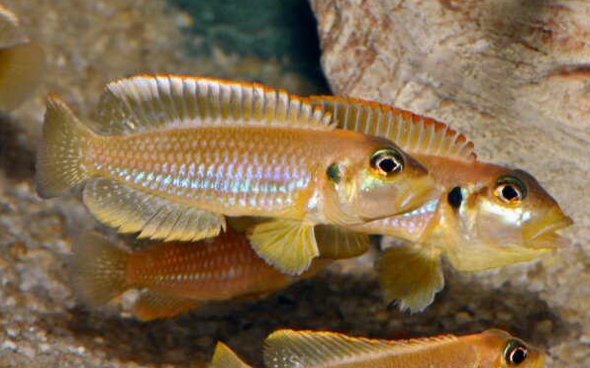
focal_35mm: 162
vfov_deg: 8.1
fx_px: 2596
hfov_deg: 13.0
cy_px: 180
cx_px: 296
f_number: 32
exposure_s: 1/160
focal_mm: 105
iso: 800
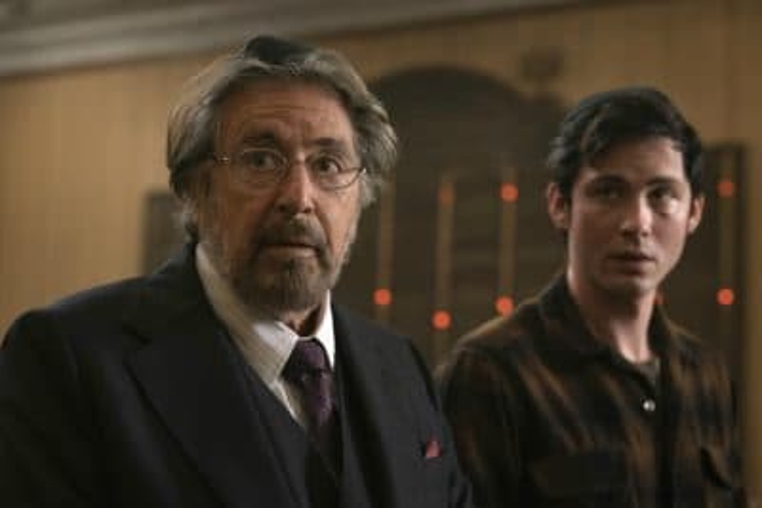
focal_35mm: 85
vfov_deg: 16.1
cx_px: 381
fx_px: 1800
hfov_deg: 23.9
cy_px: 254
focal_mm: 85
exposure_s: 1/160
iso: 3200
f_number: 3.5
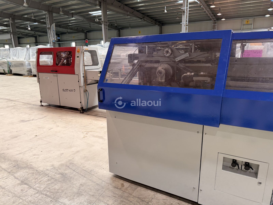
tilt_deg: -13.5
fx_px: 189
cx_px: 136
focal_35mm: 24
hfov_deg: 71.6
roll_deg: +1.0
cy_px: 102
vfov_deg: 56.8
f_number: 1.78
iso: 160
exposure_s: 1/100
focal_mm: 6.76
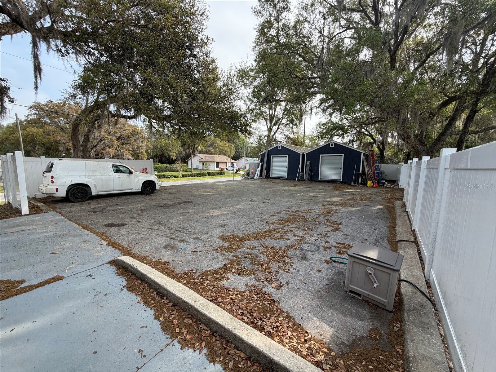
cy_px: 186
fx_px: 201
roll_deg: -0.5
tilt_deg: -5.6
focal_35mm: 14
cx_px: 248
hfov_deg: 102.1
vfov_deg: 85.7
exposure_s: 1/502
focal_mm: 2.22
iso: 50
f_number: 2.2
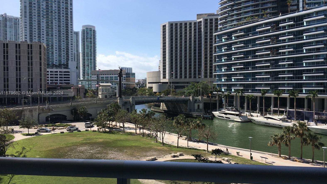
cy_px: 93
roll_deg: +0.4
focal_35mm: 32
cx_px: 163
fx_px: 277
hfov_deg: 61.0
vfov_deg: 36.7
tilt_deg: -2.0
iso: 25
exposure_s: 1/2024
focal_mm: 4.15
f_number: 2.2
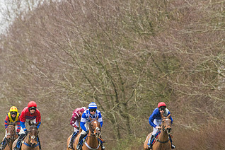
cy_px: 111
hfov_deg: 4.0
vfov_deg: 2.7
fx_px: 3206
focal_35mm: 513
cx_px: 92
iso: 1000
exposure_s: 1/1000
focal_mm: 200
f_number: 4
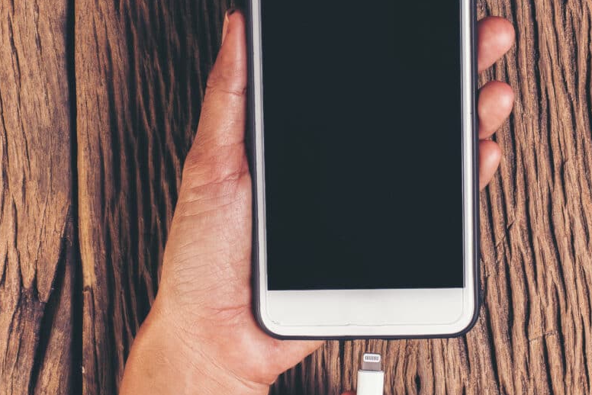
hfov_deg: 15.5
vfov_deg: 10.4
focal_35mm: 132
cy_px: 164
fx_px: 2171
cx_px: 388
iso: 160
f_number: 10
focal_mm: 50
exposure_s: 1/125
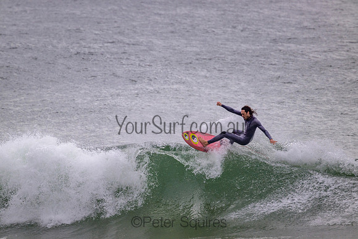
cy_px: 120
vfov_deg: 1.7
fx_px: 7957
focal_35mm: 800
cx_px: 179
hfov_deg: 2.6
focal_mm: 800
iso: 1250
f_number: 11
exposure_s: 1/2000
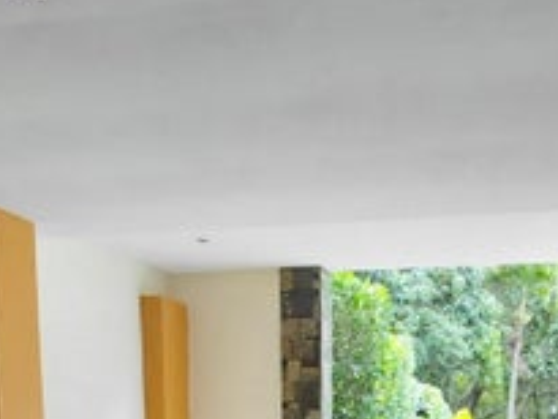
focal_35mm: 50
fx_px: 806
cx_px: 354
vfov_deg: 25.1
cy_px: 550
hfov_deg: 37.9
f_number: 2.2
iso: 125
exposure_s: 1/60
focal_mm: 1.64
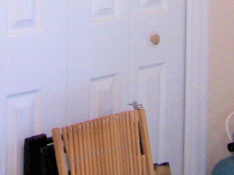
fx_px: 1000
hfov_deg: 13.1
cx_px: -26
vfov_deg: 9.4
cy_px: -162
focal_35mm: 148
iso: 140
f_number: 2.8
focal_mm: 6.3
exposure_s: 1/60
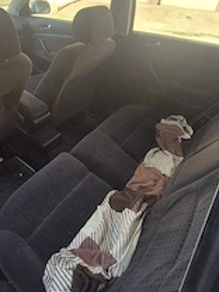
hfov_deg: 53.2
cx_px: 65
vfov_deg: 68.8
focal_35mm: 25
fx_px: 211
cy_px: 118
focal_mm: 2.2
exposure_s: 1/286
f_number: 2.2
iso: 50
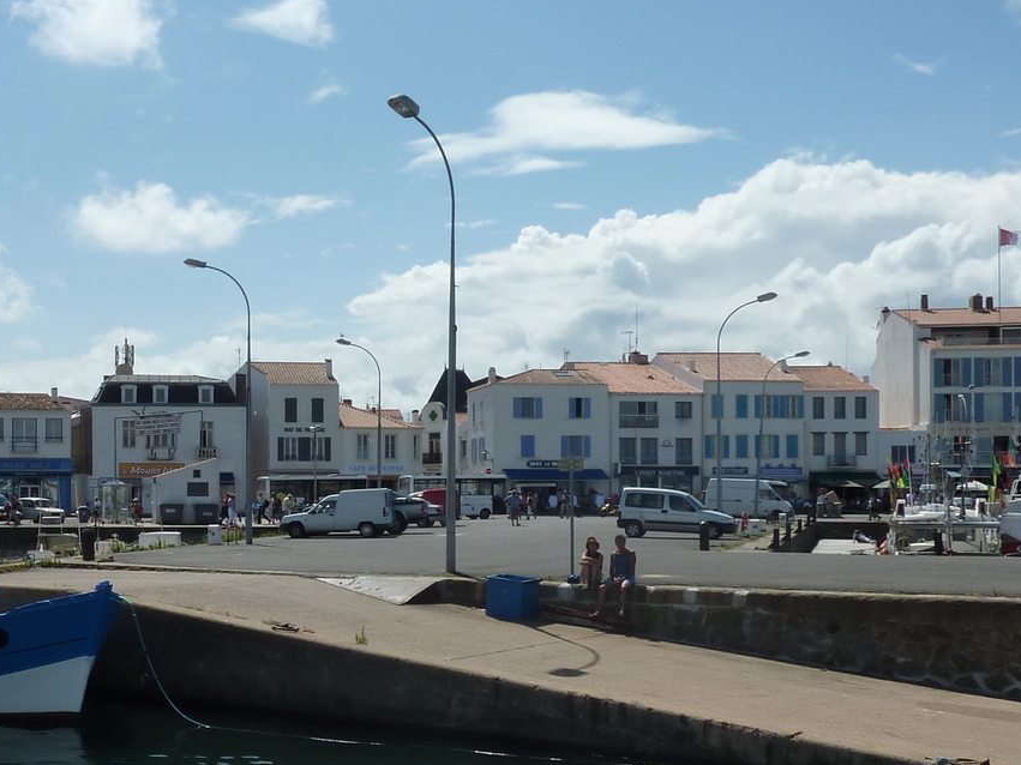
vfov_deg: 30.7
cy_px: 498
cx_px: 241
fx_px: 1386
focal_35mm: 47
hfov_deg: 39.2
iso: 125
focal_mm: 4.1
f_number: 5.6
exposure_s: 1/800
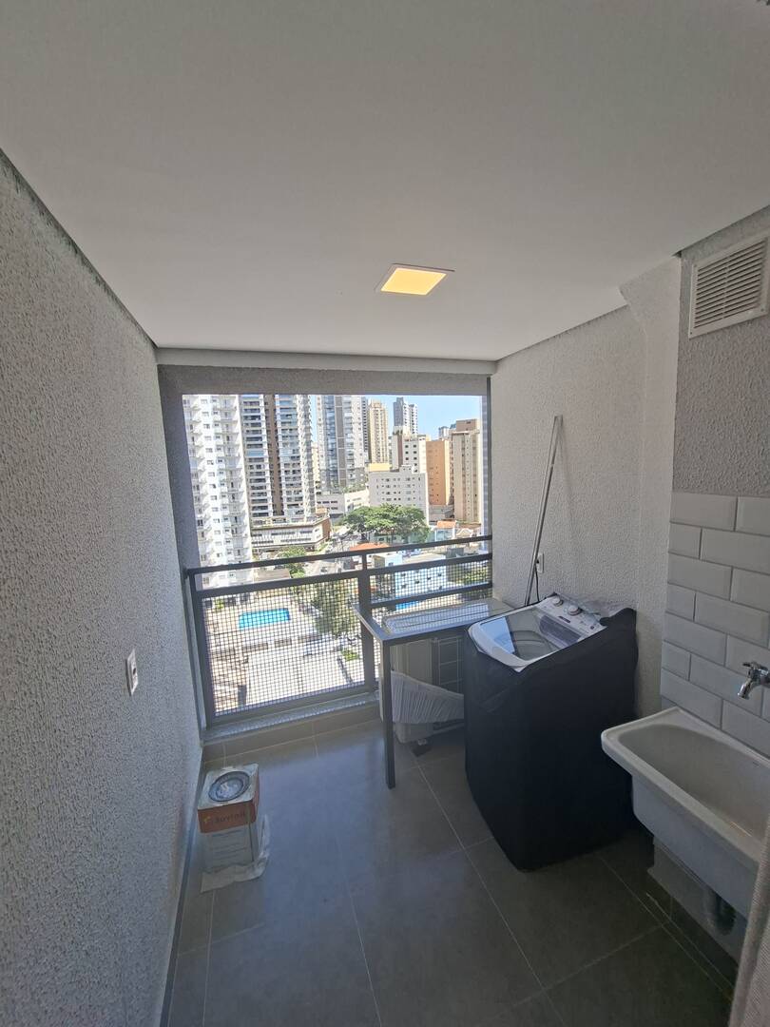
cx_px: 385
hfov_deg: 89.9
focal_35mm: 13
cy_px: 514
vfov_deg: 106.2
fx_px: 386
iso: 40
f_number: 2.2
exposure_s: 1/387
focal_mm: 1.74
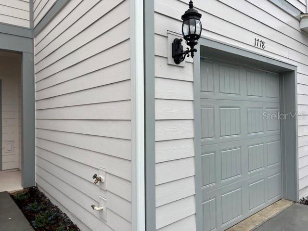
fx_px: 231
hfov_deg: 67.3
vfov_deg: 53.1
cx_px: 154
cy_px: 116
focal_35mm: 26
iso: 50
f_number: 1.5
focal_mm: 5.7
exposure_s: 1/674
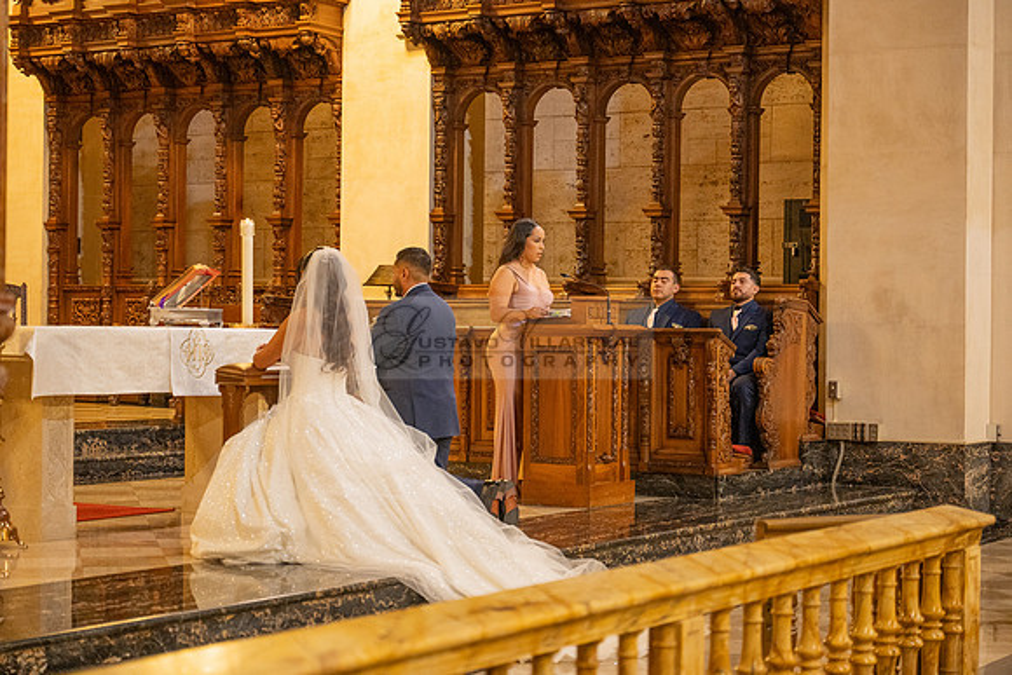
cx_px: 506
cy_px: 338
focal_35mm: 70
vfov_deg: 19.5
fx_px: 1968
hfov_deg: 28.8
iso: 2000
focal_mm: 70
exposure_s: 1/200
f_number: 2.8
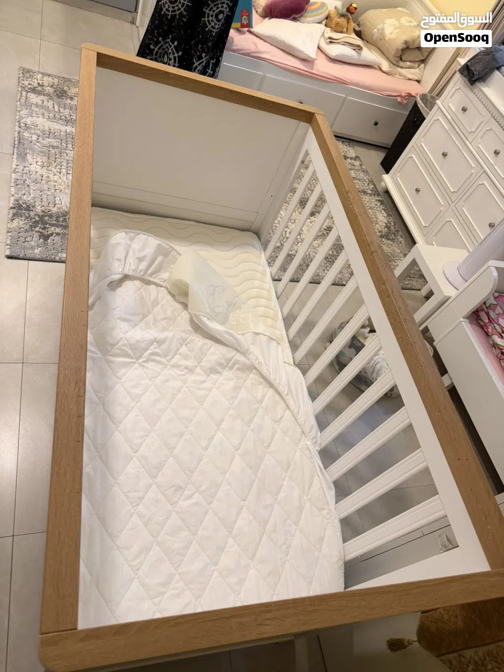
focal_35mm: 24
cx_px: 252
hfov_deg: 56.8
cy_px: 336
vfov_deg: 71.6
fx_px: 466
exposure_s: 1/60
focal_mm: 6.76
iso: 250
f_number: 1.78
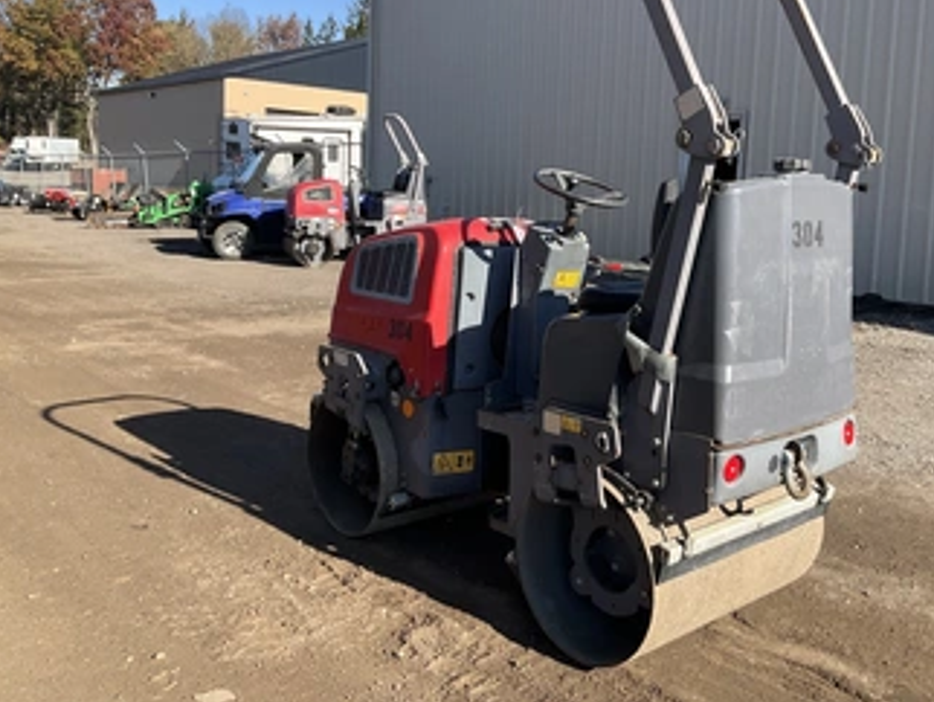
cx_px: 545
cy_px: 293
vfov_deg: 39.6
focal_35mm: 36
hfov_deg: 51.1
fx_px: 972
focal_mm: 3
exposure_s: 1/929
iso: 25
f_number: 1.8
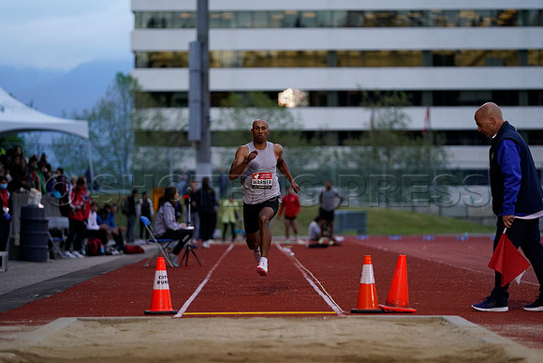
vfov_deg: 8.0
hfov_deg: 12.0
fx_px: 2580
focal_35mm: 171
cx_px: 272
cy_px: 182
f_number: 2.8
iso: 2500
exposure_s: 1/1600
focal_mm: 171
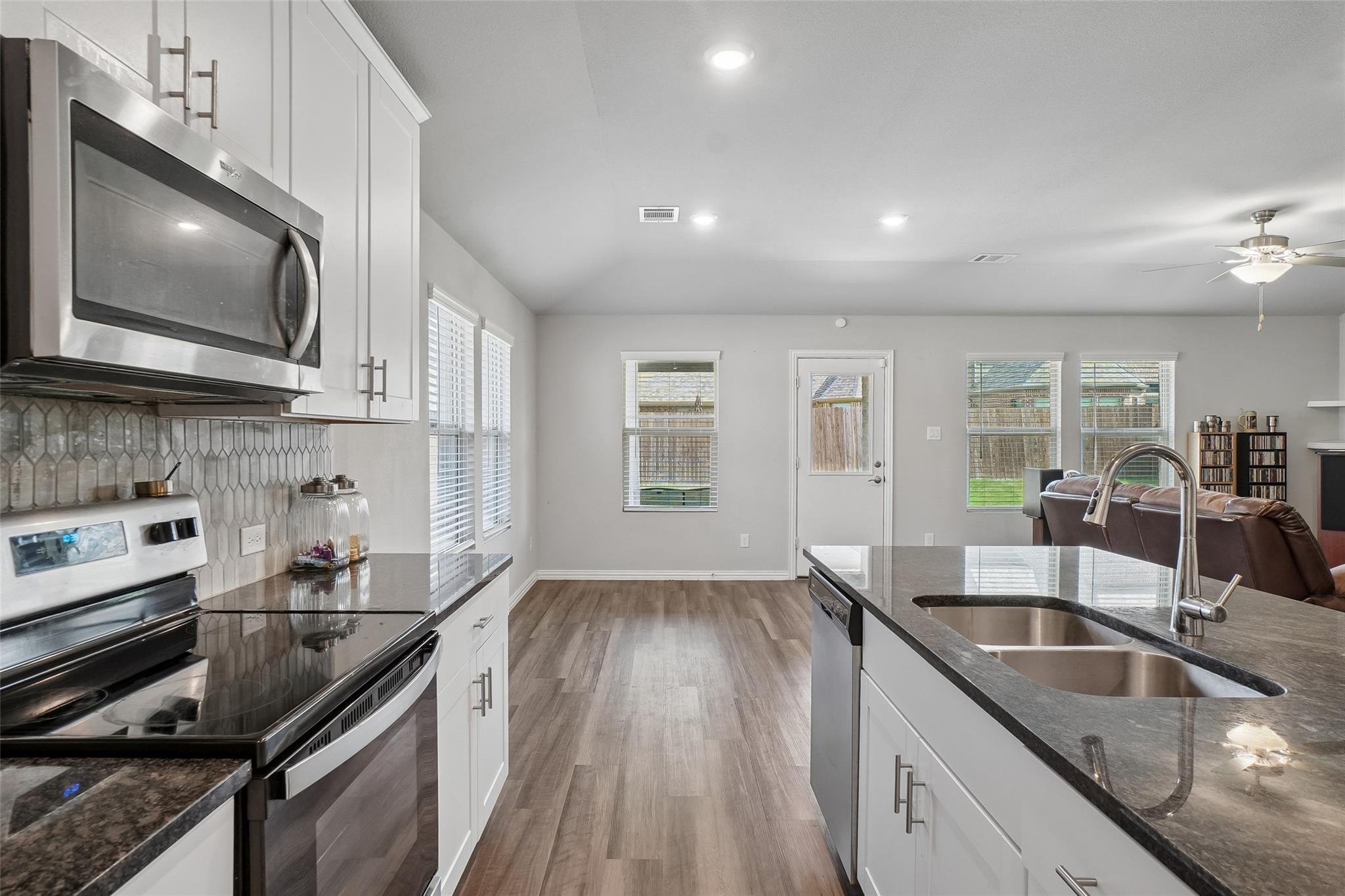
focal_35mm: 18
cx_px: 672
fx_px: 672
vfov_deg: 67.4
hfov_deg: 90.0
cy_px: 448
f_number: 8
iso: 400
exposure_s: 1/25
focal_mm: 12
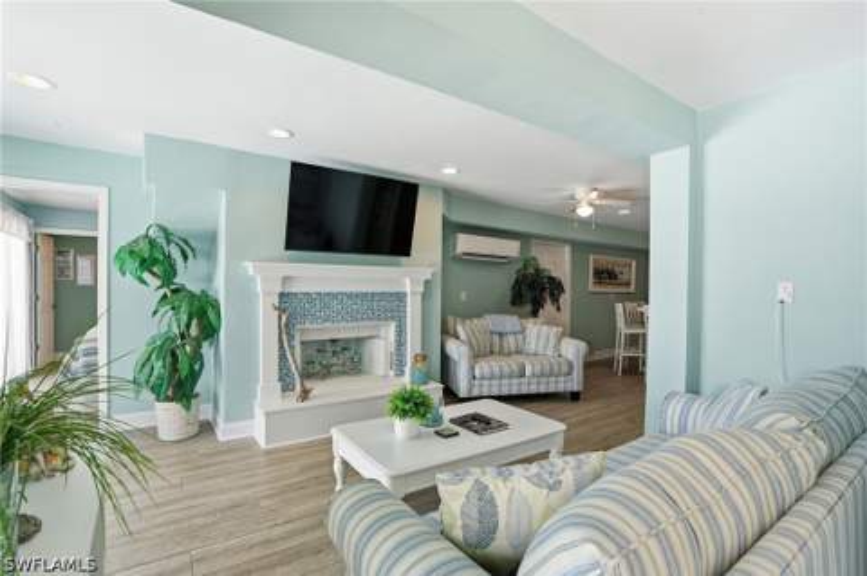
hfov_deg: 96.8
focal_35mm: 16
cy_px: 288
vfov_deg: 73.6
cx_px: 434
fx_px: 385
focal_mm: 16
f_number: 9
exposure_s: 1/160
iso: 400
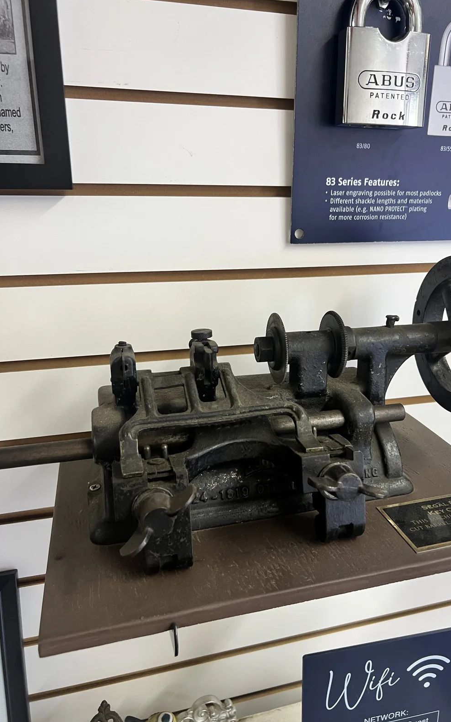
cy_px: 358
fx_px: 551
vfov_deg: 66.5
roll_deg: +0.2
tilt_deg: -17.1
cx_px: 274
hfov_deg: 44.3
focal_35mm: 28
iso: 100
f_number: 1.5
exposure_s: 1/60
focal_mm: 5.7
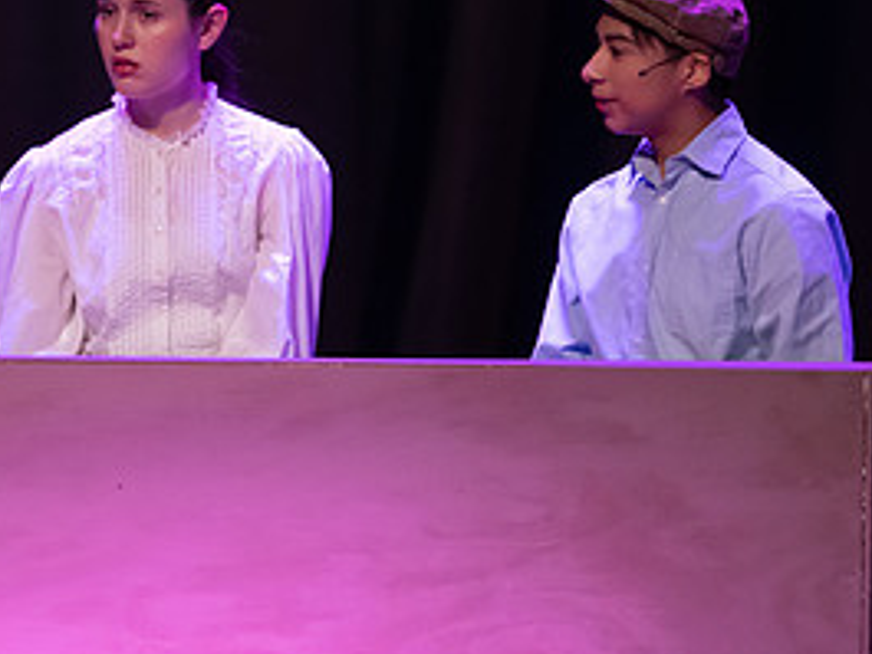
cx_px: 329
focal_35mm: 728
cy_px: 370
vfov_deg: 2.0
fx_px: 18347
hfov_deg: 2.7
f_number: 2.8
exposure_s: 1/250
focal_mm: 300
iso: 5000
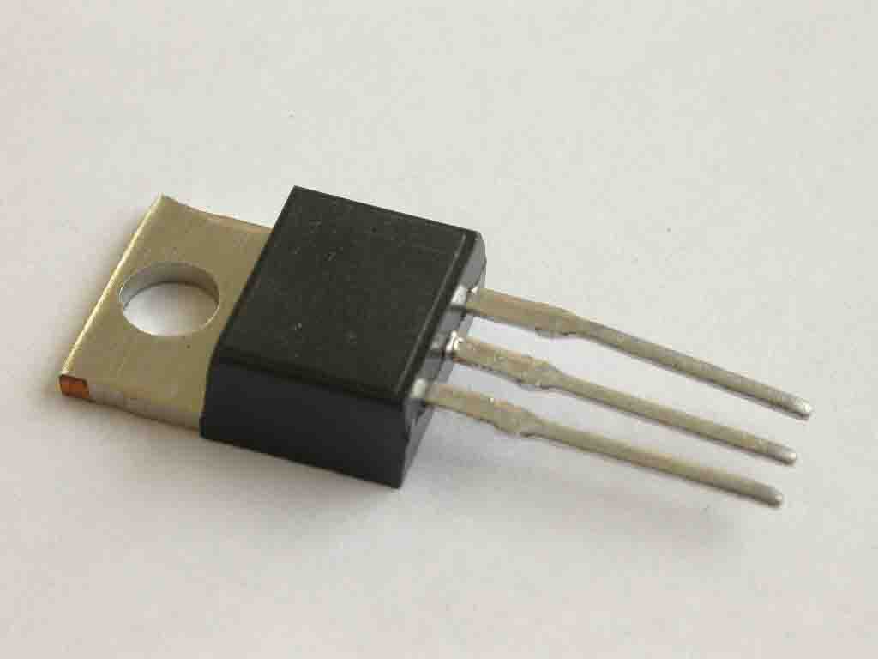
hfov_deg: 13.4
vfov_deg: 10.1
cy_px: 330
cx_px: 439
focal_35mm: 147
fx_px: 3729
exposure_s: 1/8
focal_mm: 30.4
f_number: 8.9
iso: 100
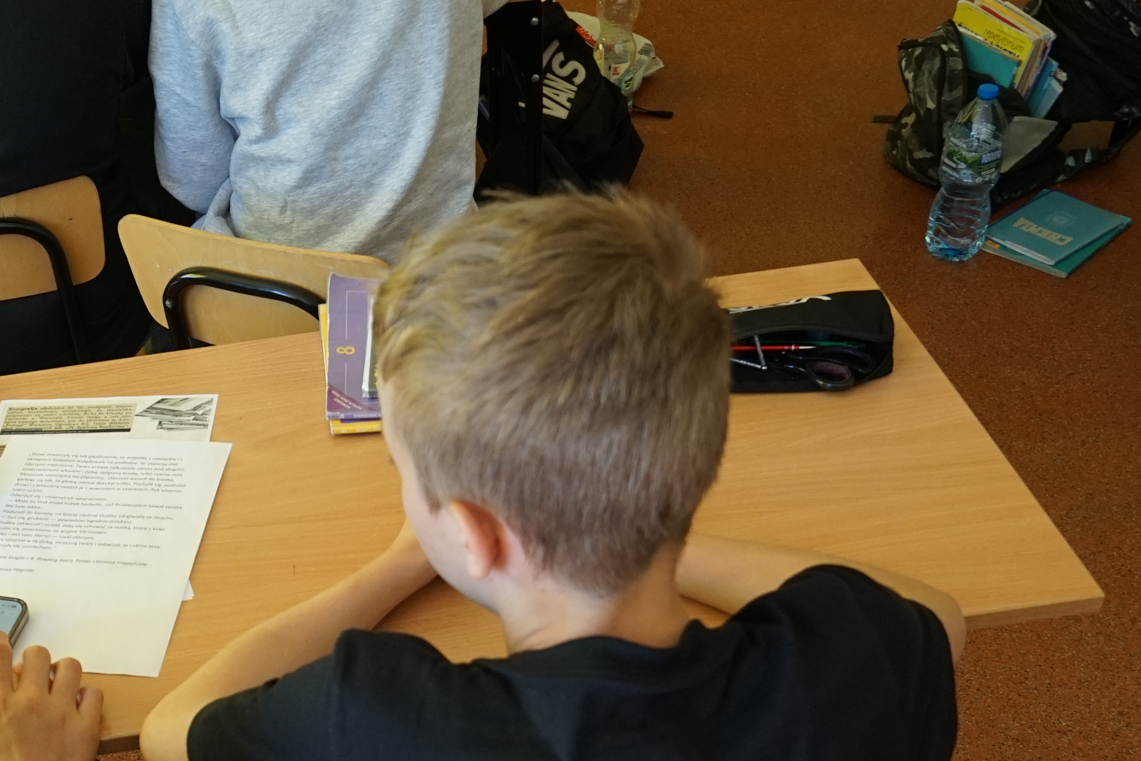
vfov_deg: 25.8
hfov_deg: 37.8
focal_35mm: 51
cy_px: 646
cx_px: 267
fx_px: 1616
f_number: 4
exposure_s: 1/160
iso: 640
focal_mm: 18
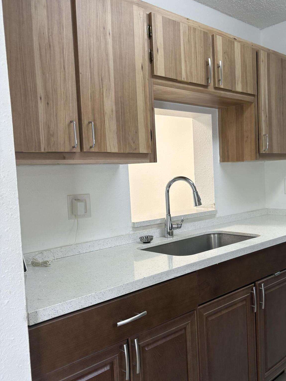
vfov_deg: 53.9
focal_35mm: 34
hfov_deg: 41.4
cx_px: 187
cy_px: 204
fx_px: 374
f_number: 1.6
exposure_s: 1/120
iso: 125
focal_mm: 5.96
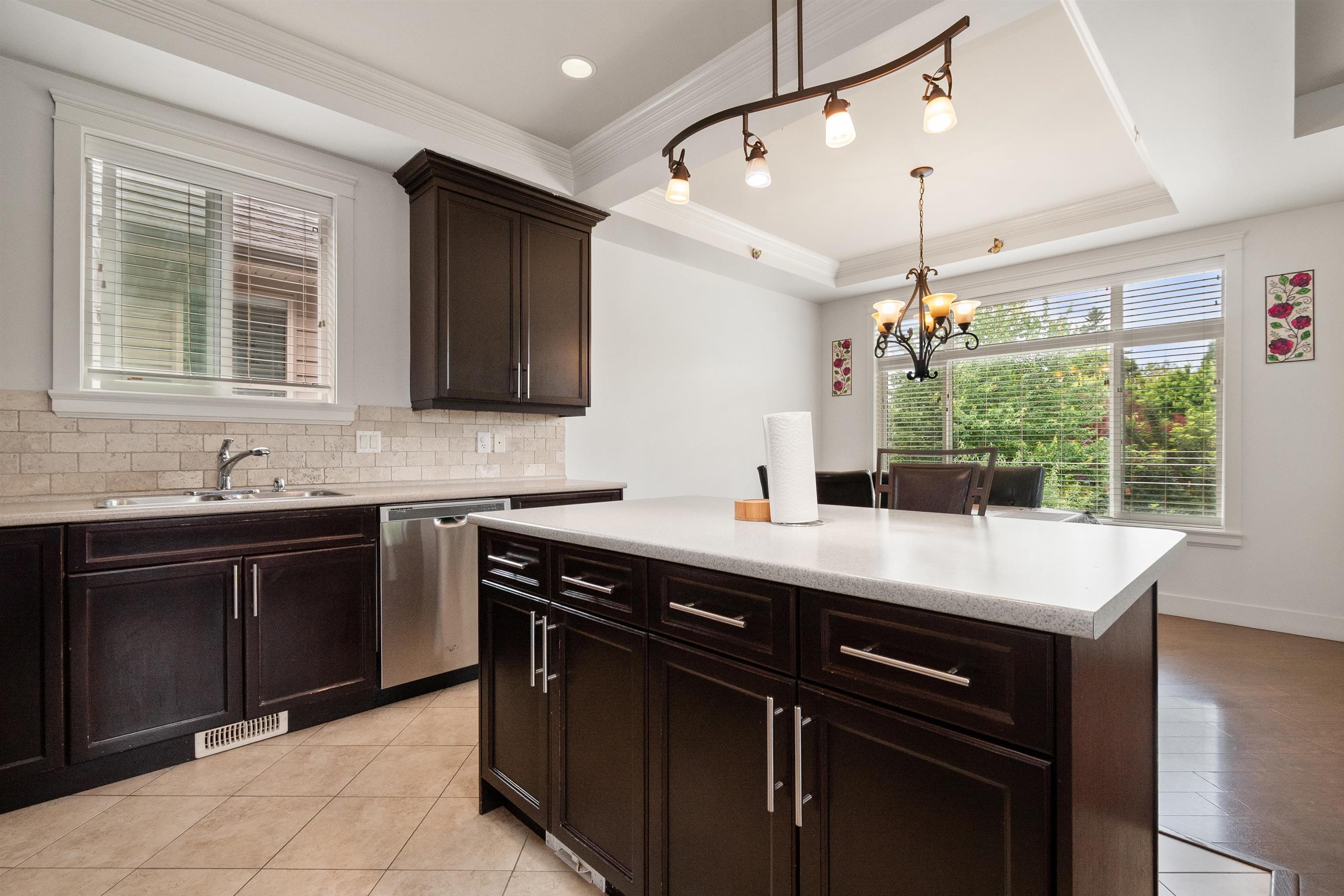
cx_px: 672
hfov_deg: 100.4
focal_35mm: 15
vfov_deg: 77.3
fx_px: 560
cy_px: 448
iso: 200
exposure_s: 1/50
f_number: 7.1
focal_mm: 10
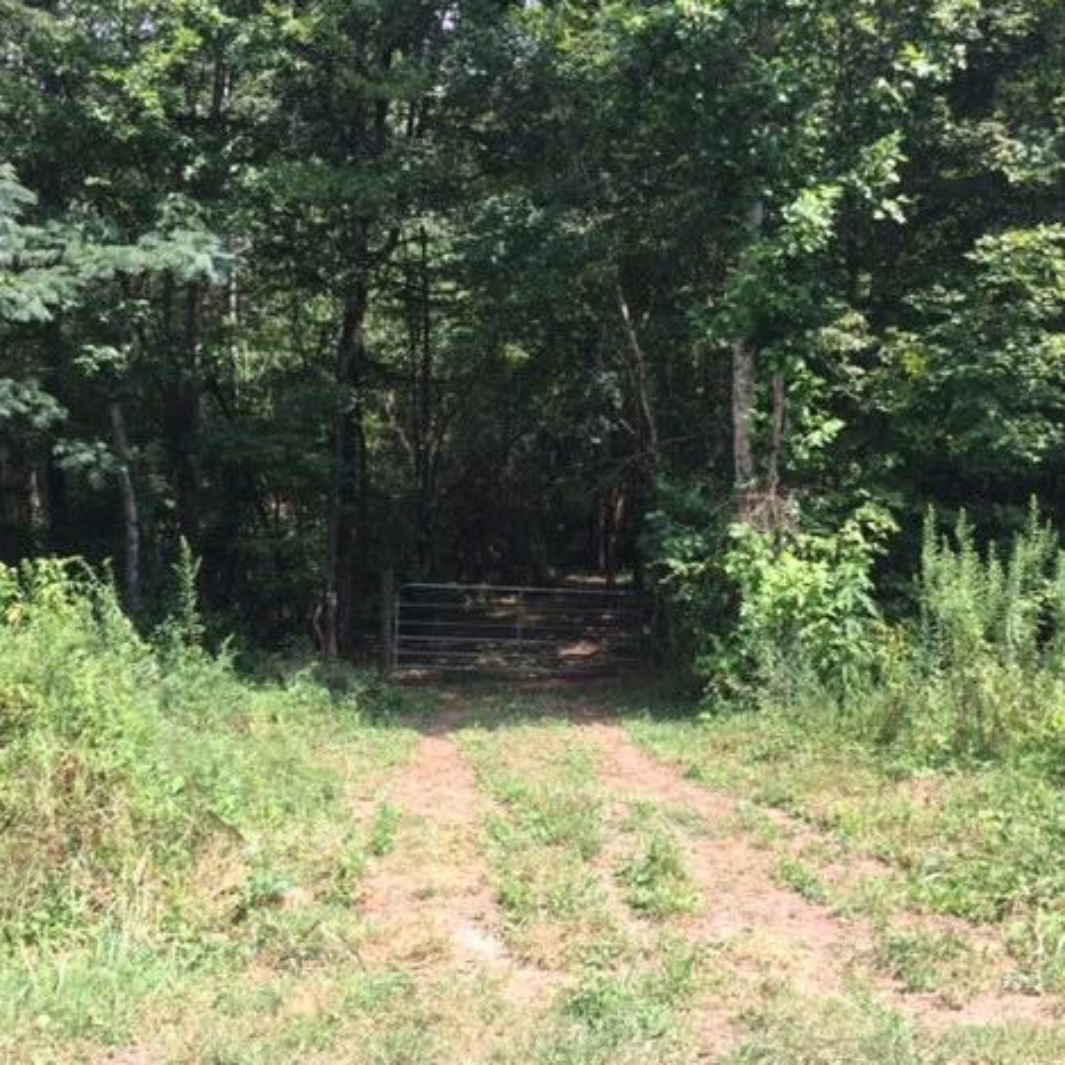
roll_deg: -1.7
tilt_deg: -2.2
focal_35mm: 35
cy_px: 525
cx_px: 511
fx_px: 1218
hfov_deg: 47.2
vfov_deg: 47.2
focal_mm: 4.15
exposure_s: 1/520
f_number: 2.2
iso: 32
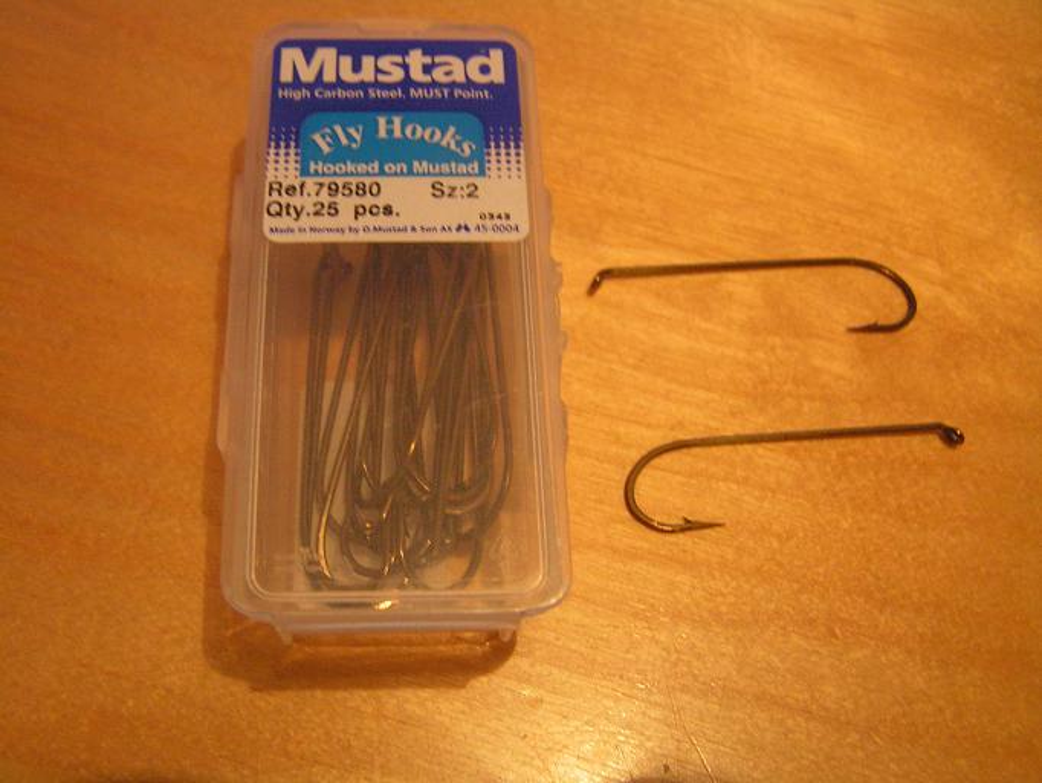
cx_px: 521
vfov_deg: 37.7
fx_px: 1144
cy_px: 392
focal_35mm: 38
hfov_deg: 49.0
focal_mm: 6.3
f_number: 2.8
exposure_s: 1/15
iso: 200
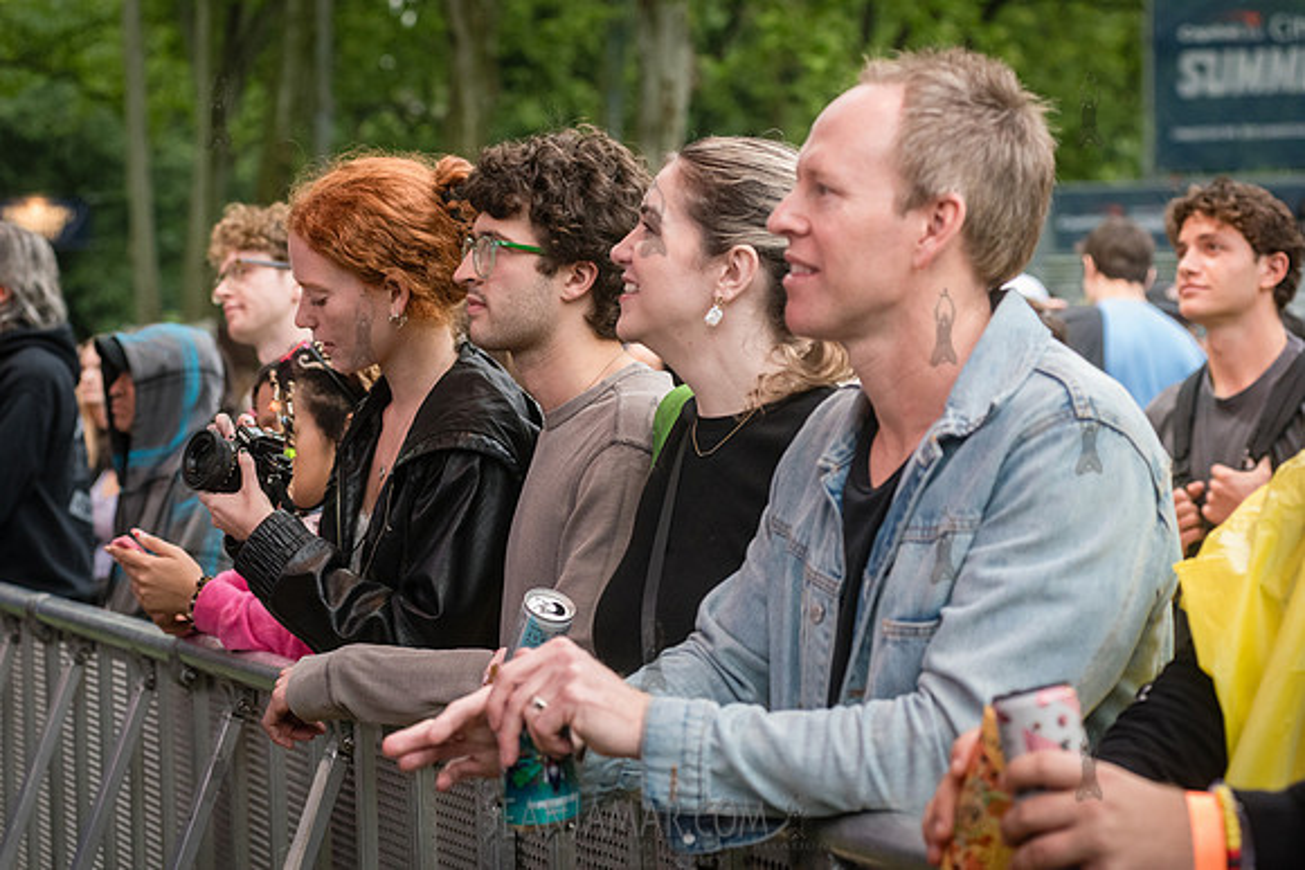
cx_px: 652
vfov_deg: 17.1
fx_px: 2901
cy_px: 435
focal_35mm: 80
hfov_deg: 25.4
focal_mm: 80
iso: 3200
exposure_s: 1/320
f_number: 4.5
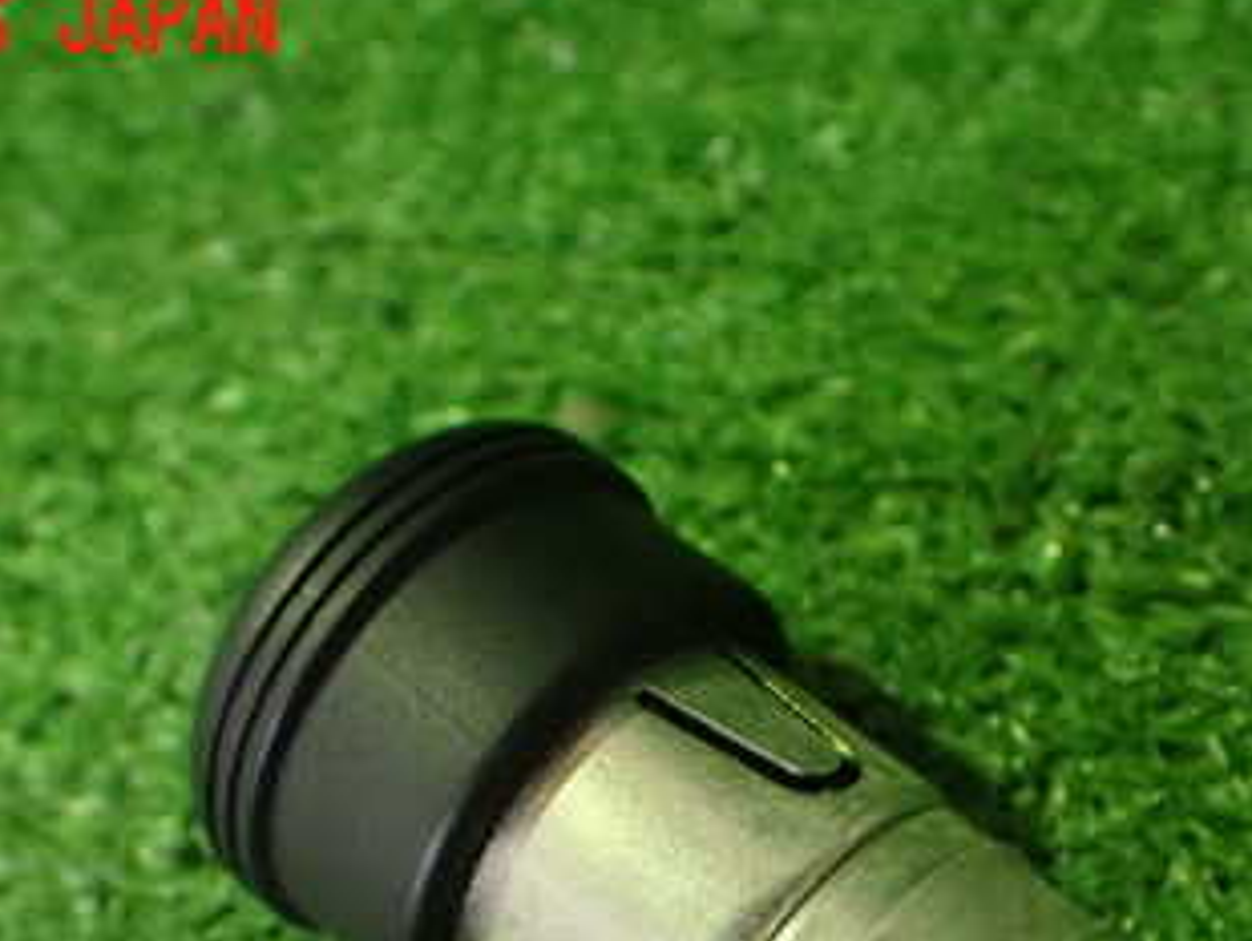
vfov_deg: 24.4
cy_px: 884
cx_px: 755
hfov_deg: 33.1
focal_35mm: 58
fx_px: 2099
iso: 800
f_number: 2.3
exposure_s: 1/40
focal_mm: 5.4
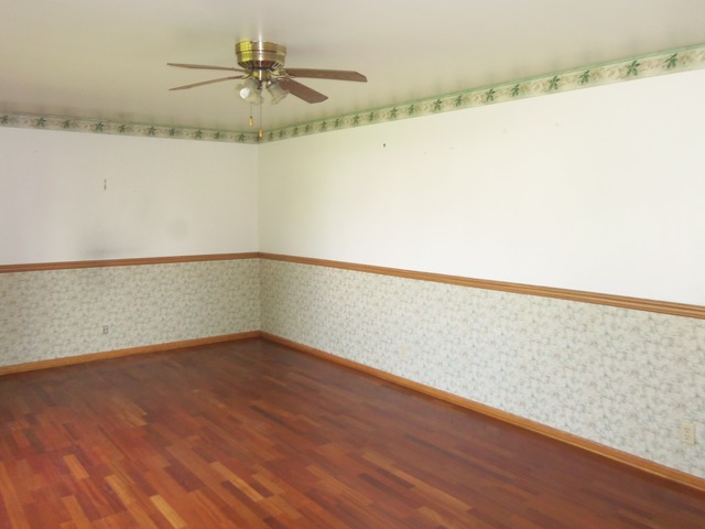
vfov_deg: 49.7
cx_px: 352
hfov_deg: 63.4
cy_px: 264
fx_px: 570
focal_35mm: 28
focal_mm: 5.1
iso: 250
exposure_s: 1/40
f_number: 3.9
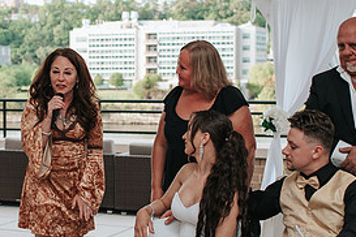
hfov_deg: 21.7
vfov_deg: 14.7
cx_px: 90
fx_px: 920
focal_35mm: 93
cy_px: 154
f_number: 2.8
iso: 125
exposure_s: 1/160
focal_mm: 35
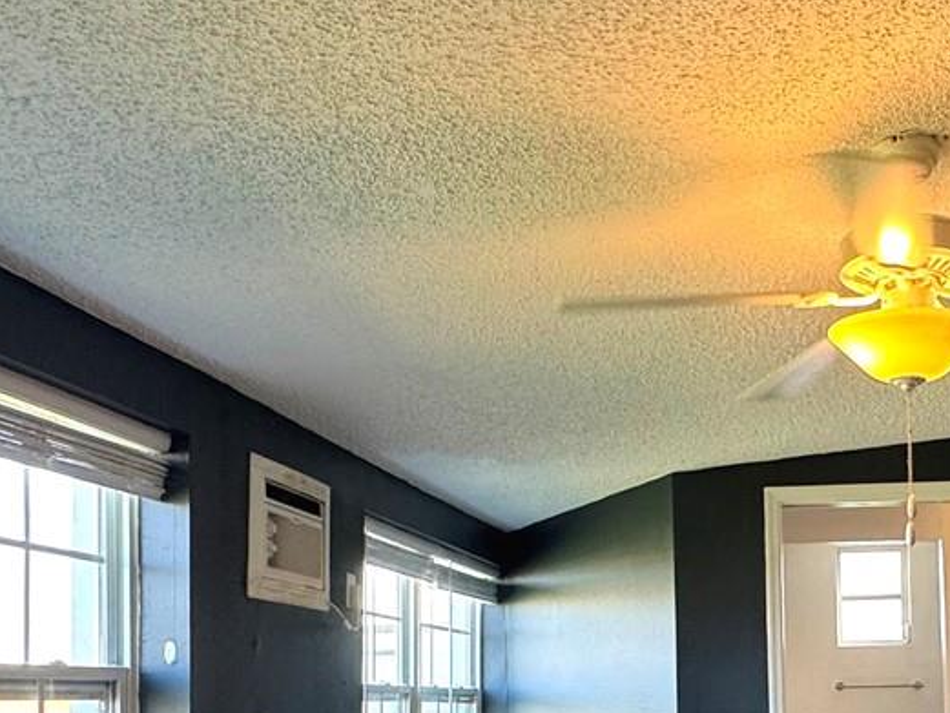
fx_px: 1180
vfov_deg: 31.9
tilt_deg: +2.4
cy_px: 649
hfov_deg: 41.4
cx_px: 799
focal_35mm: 43
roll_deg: +0.7
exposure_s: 1/120
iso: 250
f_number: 2.2
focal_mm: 2.22
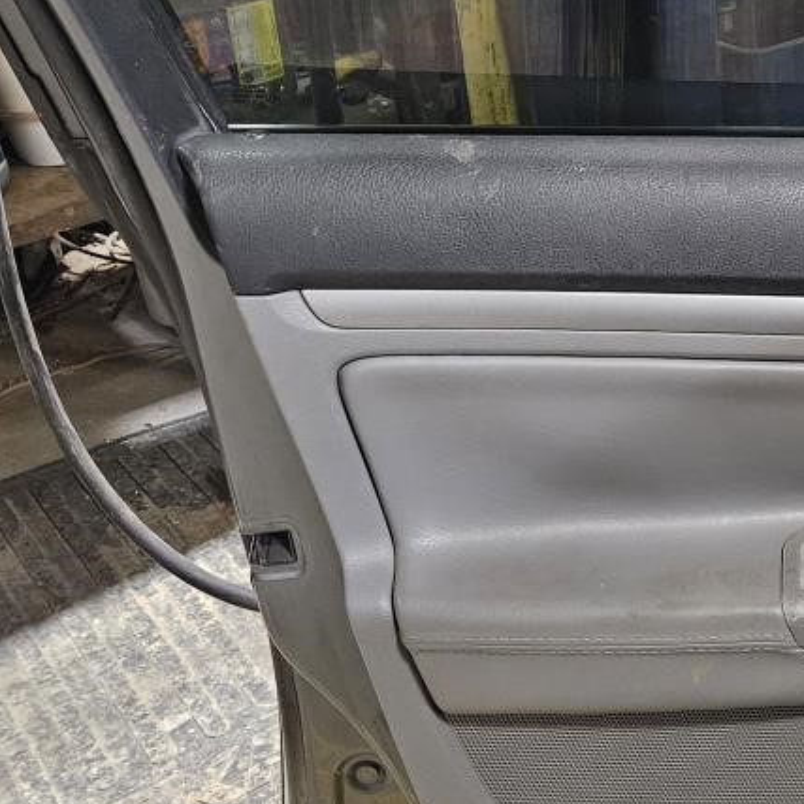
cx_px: 751
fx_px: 1603
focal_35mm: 61
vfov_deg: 27.8
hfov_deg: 27.0
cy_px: 224
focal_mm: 5.4
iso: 800
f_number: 1.8
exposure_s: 1/24
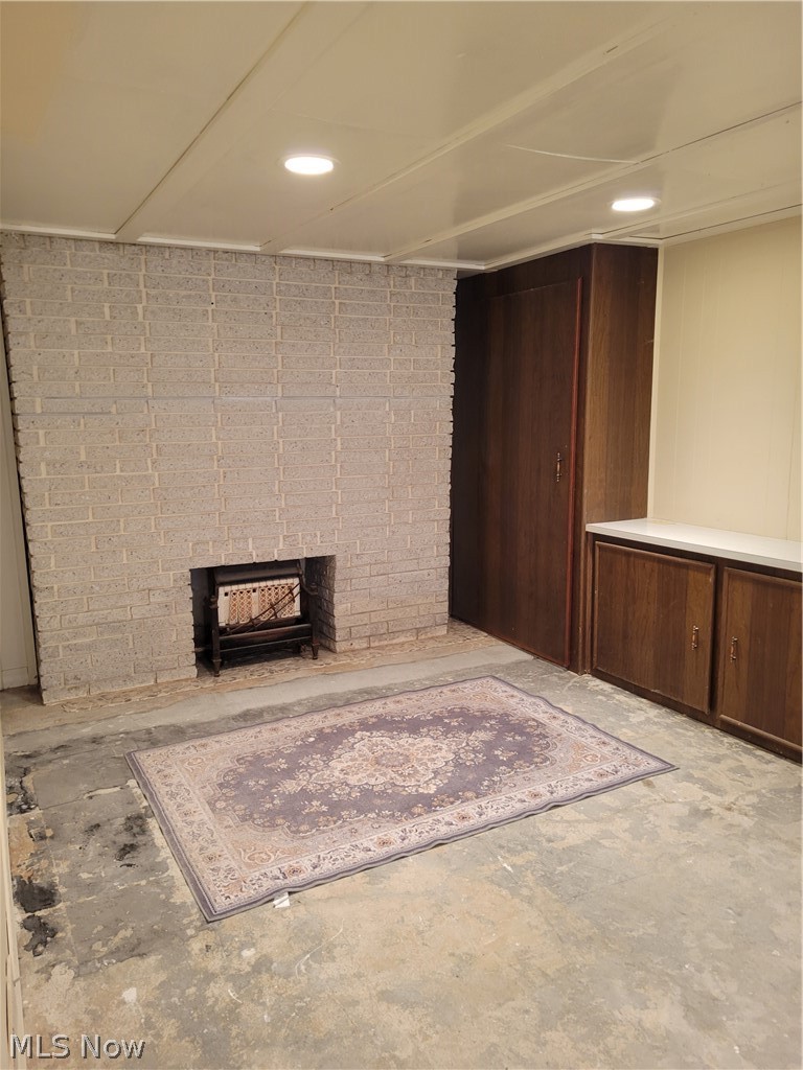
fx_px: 804
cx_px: 402
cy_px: 535
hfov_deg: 53.1
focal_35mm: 26
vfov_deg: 67.3
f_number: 1.8
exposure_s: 1/40
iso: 250
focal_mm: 5.4
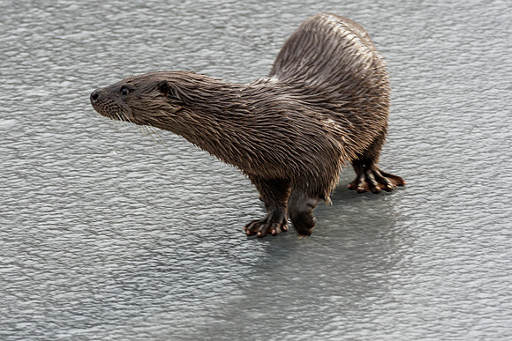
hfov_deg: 3.3
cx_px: 256
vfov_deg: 2.2
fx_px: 8892
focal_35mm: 625
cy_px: 192
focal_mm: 300
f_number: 7.1
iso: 200
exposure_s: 1/250
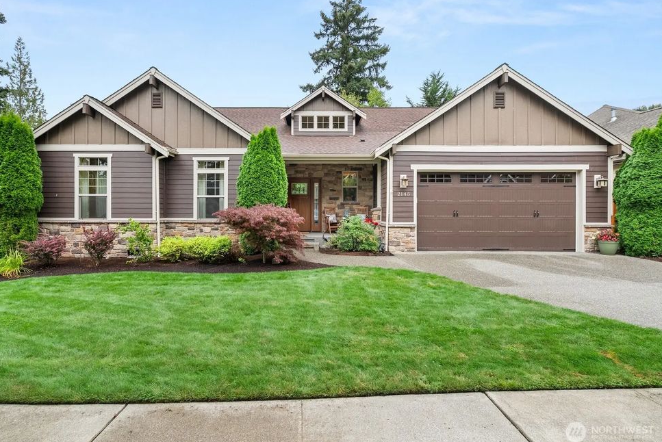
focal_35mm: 18
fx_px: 331
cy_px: 214
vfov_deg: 67.4
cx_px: 316
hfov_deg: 89.9
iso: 500
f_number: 8
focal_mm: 17
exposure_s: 1/25
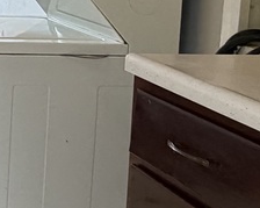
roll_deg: +0.9
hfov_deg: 16.3
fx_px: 677
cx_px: -272
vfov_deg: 17.0
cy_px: -12
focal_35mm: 88
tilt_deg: -6.6
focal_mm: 2.22
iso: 200
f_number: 2.2
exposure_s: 1/120
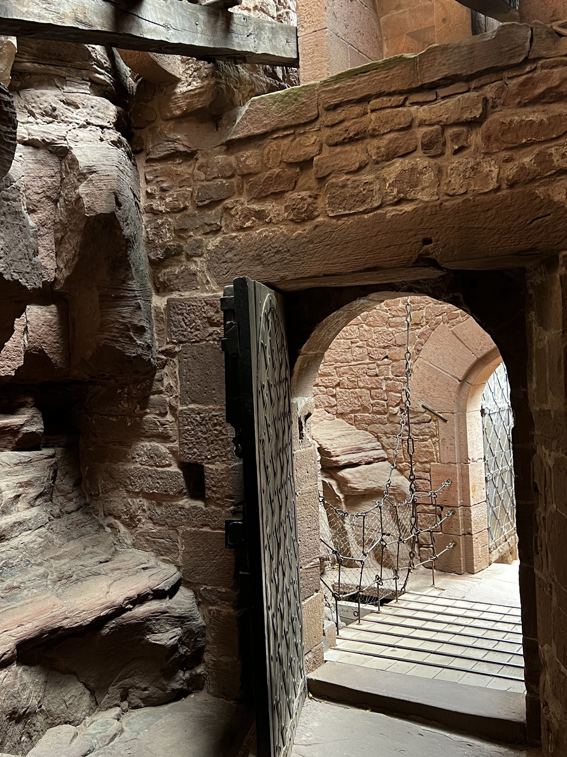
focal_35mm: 35
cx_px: 208
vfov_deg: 52.6
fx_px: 765
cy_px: 376
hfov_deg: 40.4
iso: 200
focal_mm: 5.7
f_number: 1.5
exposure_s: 1/60
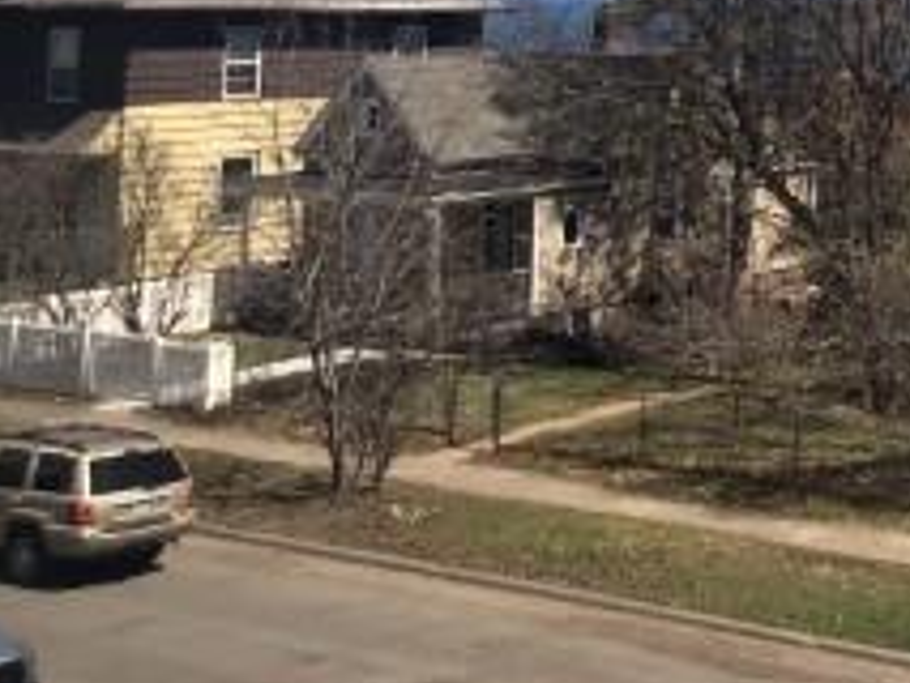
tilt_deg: +2.9
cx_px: 1286
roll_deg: -1.2
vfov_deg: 16.6
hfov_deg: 20.5
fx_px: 2209
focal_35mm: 84
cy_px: -205
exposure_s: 1/1736
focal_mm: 3.99
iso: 20
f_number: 1.8
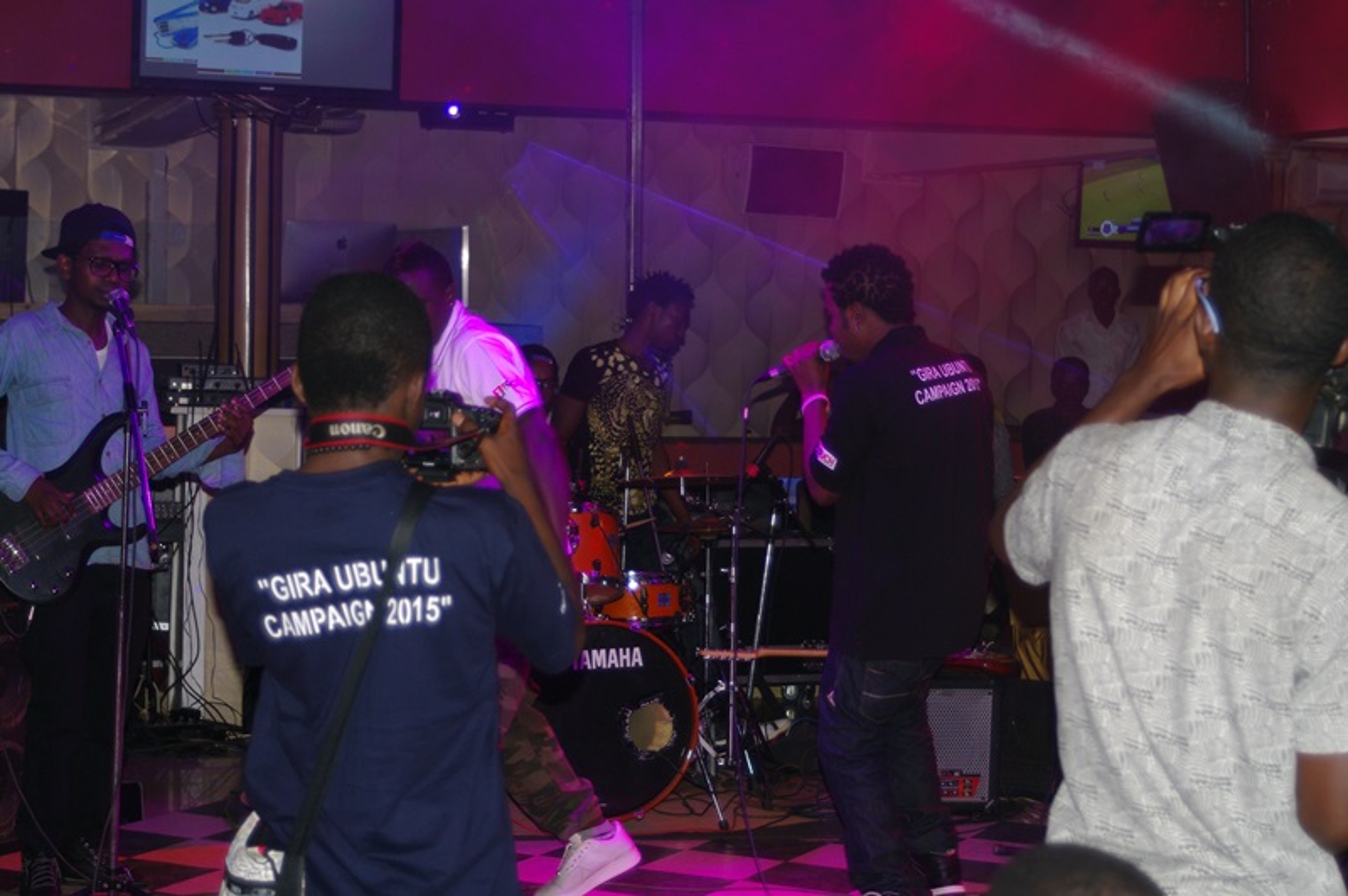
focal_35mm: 72
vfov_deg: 18.9
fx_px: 2694
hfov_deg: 28.1
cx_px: 674
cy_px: 448
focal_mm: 48
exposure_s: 1/60
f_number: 4.5
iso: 400
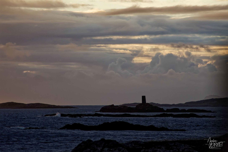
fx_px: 1710
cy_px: 76
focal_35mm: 270
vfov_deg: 5.1
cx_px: 114
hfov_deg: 7.6
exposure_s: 1/1600
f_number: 4.8
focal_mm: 180
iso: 800
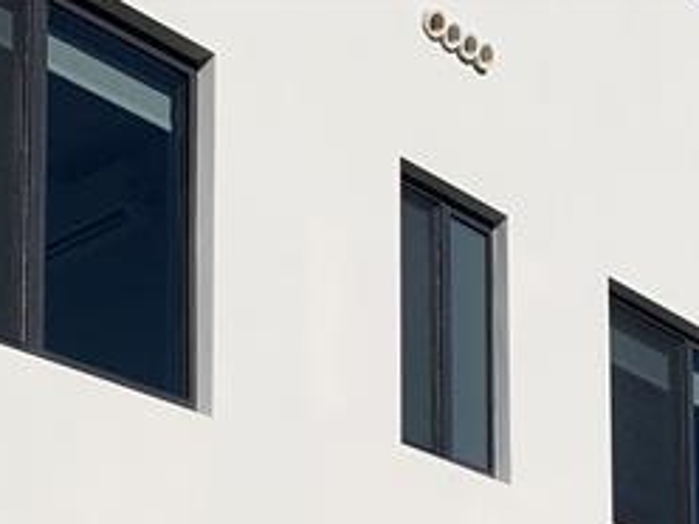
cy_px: 837
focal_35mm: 84
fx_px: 1696
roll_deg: +0.2
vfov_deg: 15.8
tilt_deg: +7.7
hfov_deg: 23.2
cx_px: 482
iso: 25
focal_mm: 4.25
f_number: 1.8
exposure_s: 1/5714
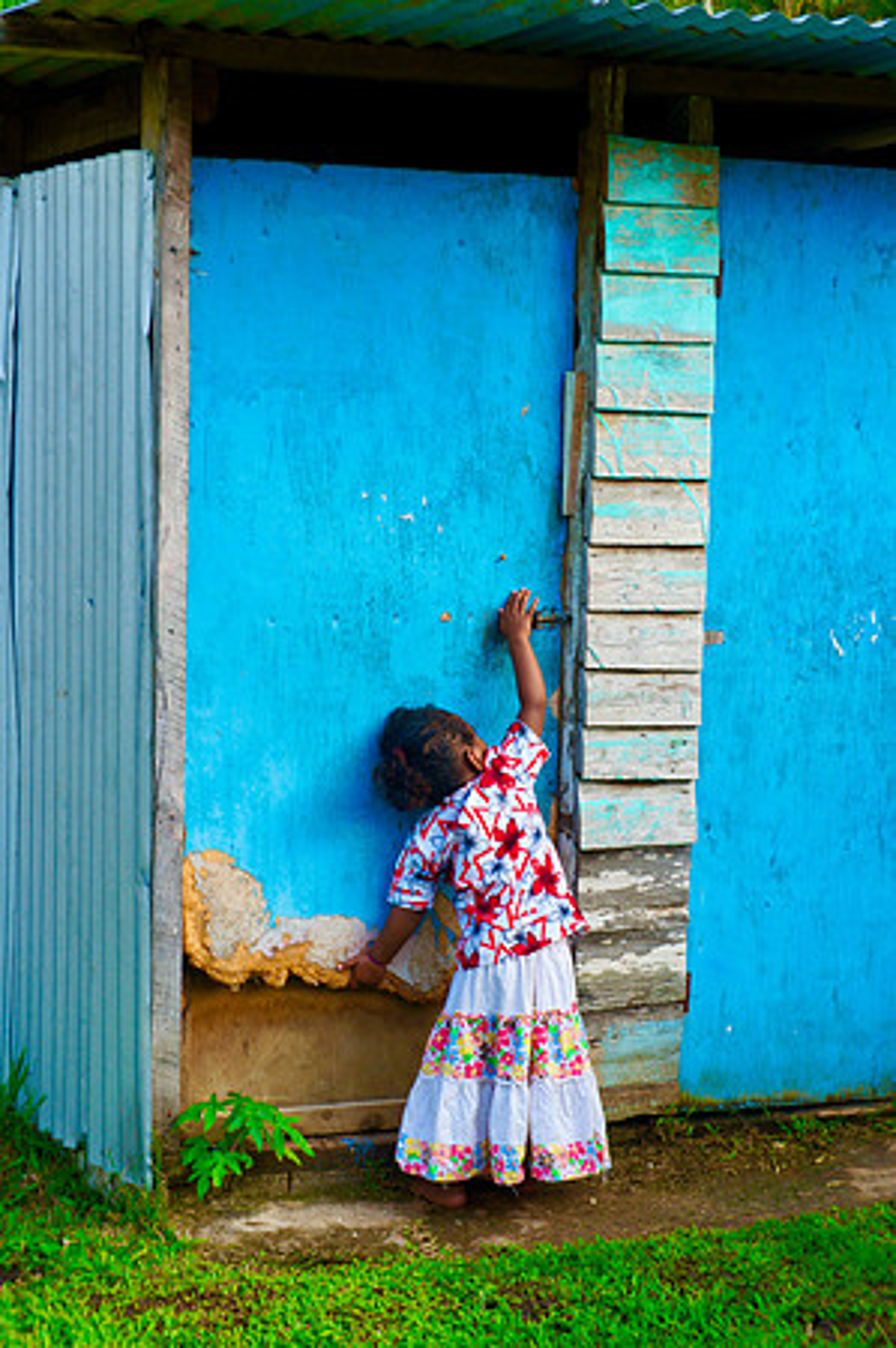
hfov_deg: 16.5
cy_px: 674
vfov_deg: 24.6
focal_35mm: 82
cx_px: 448
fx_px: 3087
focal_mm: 55
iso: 200
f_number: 7.1
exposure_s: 1/160
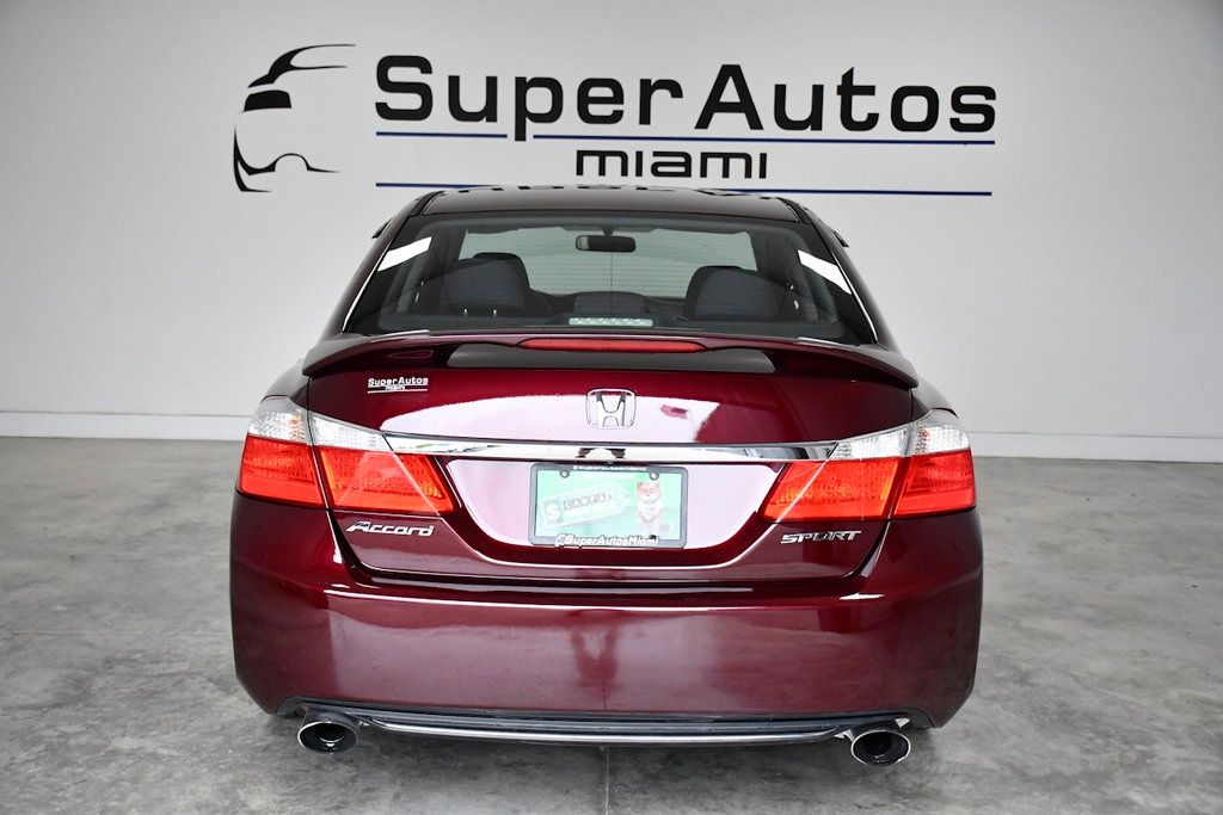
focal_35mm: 40
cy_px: 408
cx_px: 612
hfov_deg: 48.5
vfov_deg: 33.4
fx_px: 1359
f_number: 4
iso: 2500
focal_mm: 27
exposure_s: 1/2500
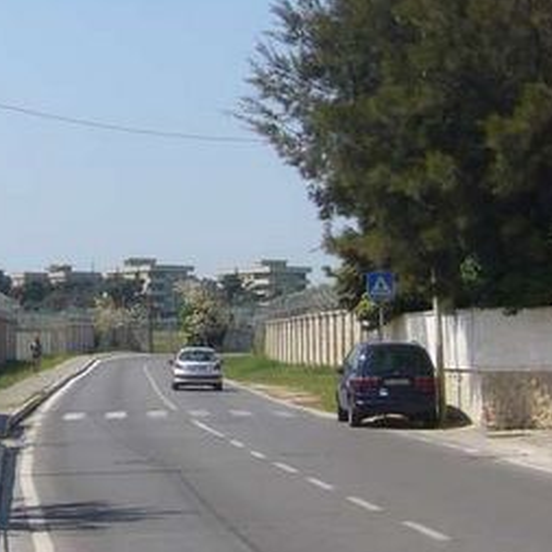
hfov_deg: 17.4
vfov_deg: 17.7
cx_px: 7
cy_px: 194
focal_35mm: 98
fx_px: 1768
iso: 80
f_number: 5.6
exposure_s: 1/400
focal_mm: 5.8
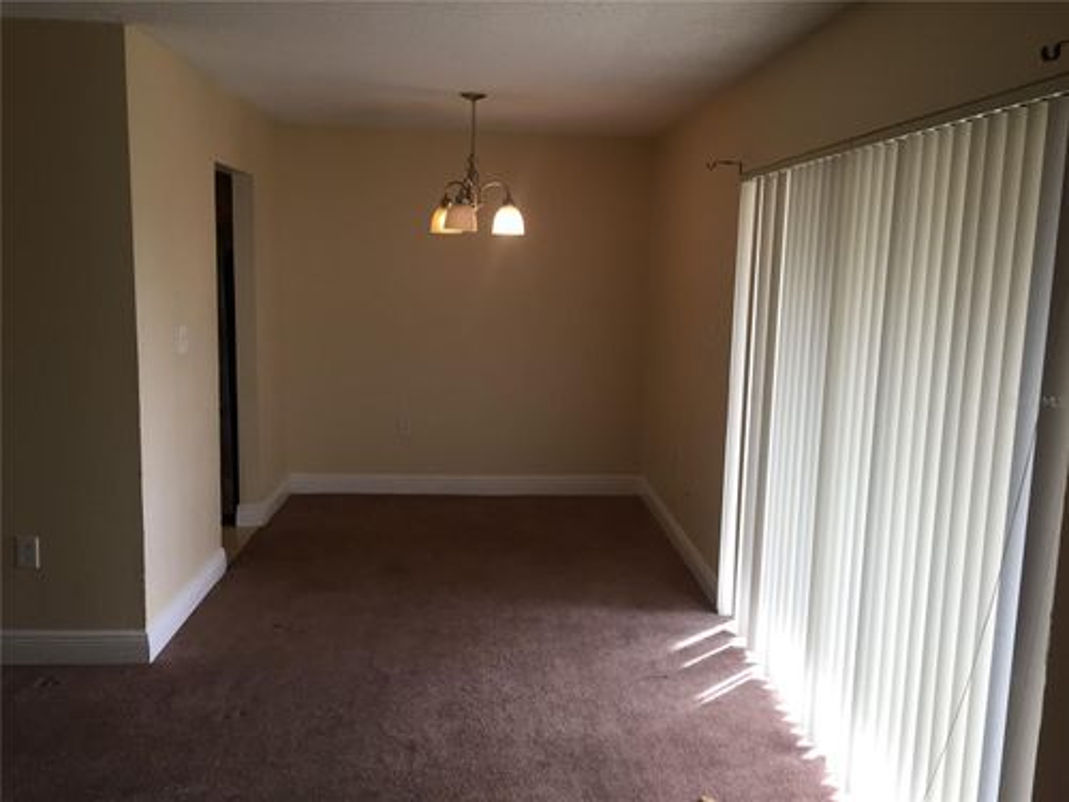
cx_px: 534
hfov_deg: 61.7
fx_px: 896
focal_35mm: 29
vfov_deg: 48.2
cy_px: 401
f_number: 2.2
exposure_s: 1/40
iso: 32
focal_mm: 4.15
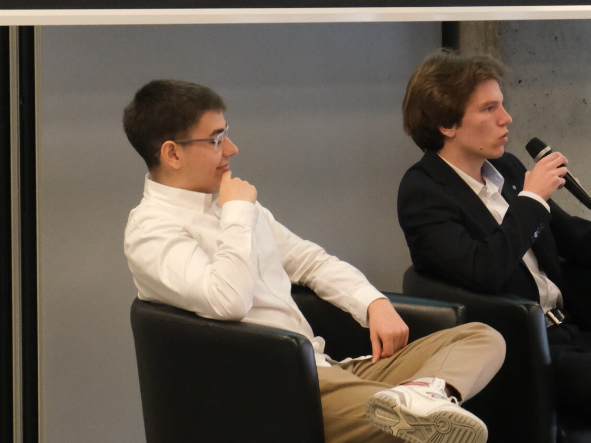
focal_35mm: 170
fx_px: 2903
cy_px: 185
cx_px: 636
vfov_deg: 8.7
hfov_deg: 11.5
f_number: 9
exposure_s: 1/50
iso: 6400
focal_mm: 51.8
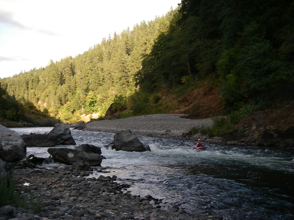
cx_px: 147
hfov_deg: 34.9
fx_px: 467
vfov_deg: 26.6
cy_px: 110
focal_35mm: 55
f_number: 3.6
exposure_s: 1/200
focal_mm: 9.2
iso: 64
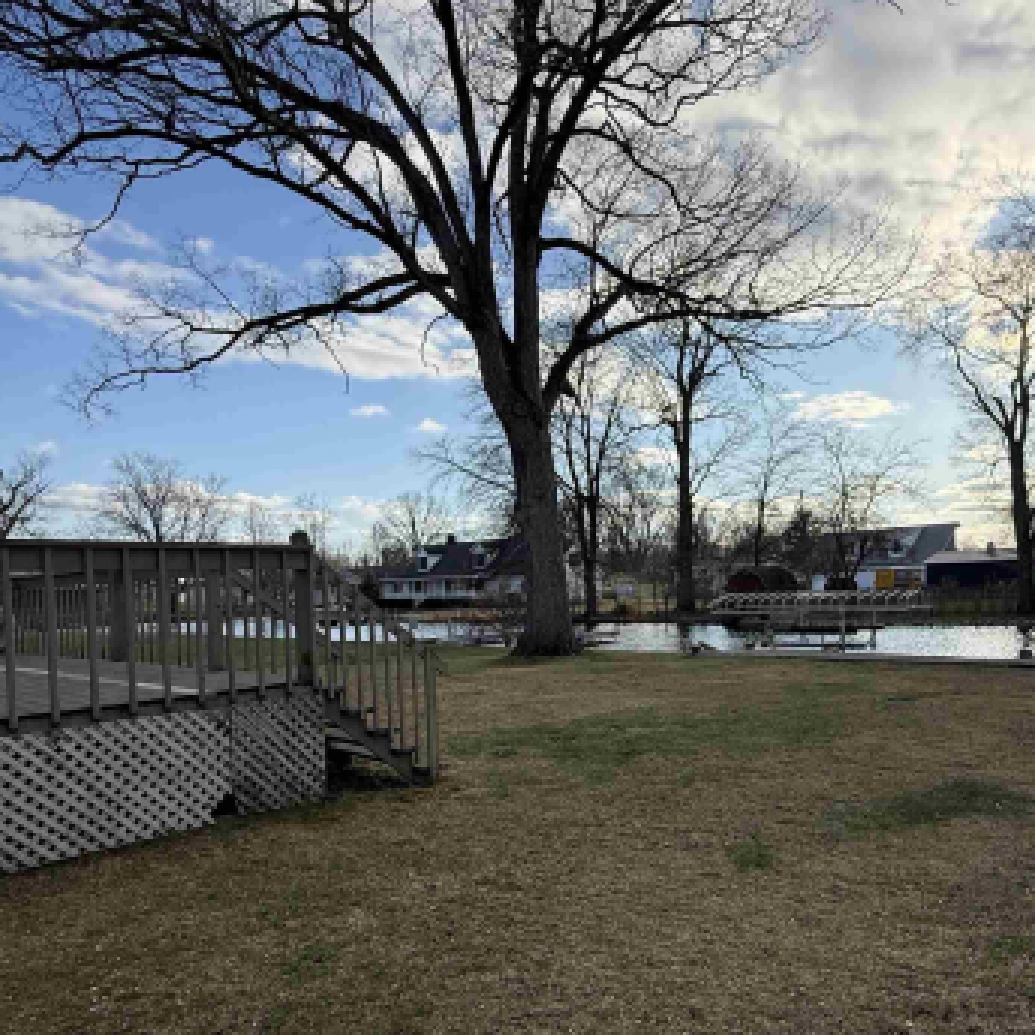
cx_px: 645
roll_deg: +1.9
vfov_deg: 64.5
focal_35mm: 24
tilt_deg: -1.4
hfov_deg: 64.1
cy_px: 611
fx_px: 812
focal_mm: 2.22
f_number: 2.2
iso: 64
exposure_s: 1/2024
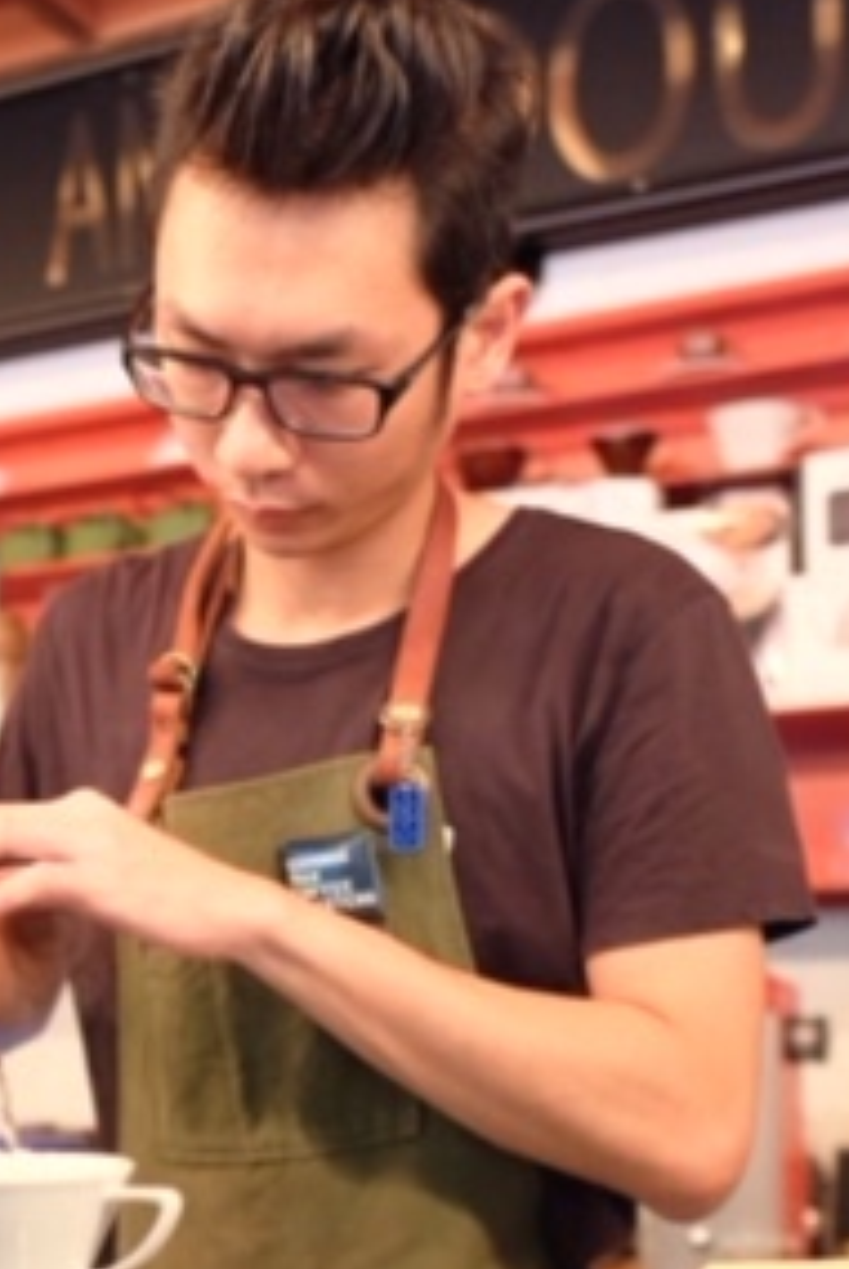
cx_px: 58
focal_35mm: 54
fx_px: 1905
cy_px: 934
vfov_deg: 36.1
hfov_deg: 24.3
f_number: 1.4
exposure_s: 1/100
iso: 1600
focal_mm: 16
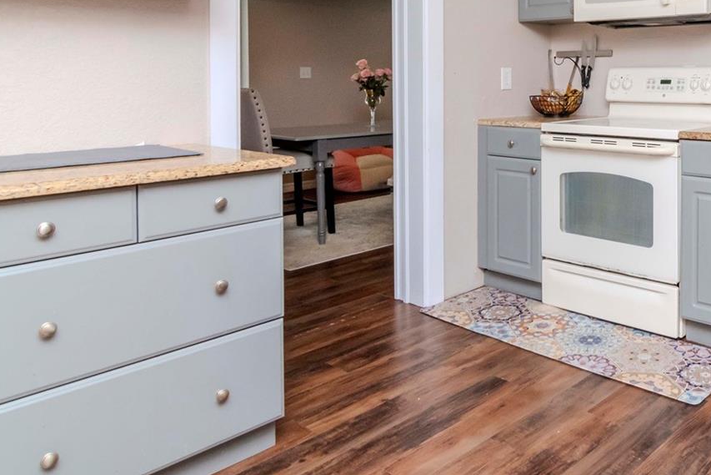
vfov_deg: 40.3
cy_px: 79
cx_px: 593
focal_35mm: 31
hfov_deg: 55.0
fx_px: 611
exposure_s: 1/125
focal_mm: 11
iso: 1000
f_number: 11
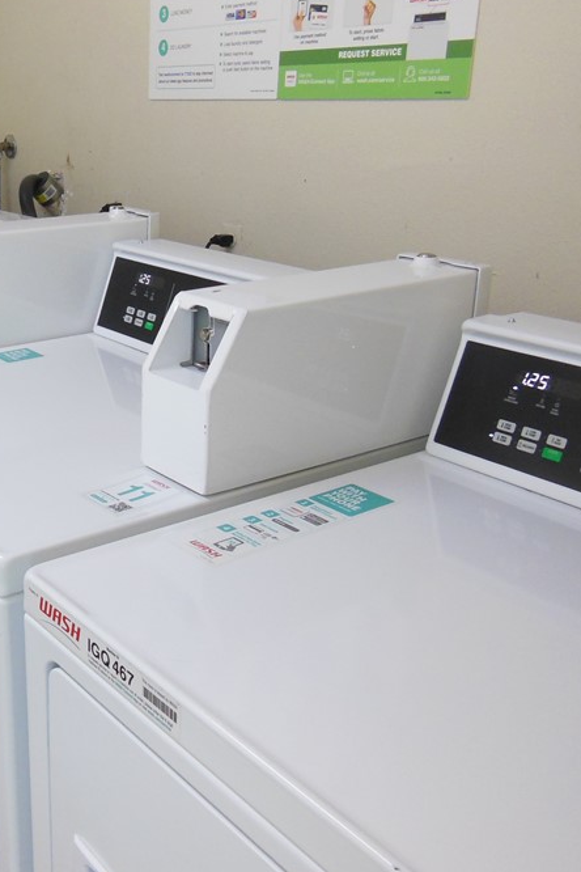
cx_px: 25
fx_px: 968
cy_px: 401
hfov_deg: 31.3
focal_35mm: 40
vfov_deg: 48.4
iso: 400
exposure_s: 1/30
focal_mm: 4.5
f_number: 3.5
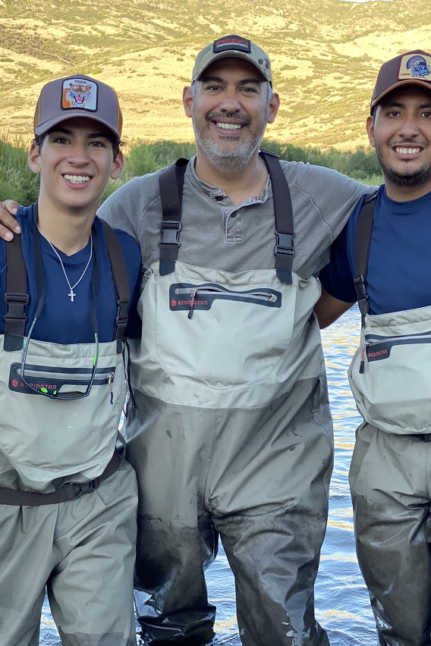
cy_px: 347
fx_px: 1167
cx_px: 216
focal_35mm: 65
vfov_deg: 30.9
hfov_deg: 20.9
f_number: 2
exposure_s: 1/122
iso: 40
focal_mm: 6
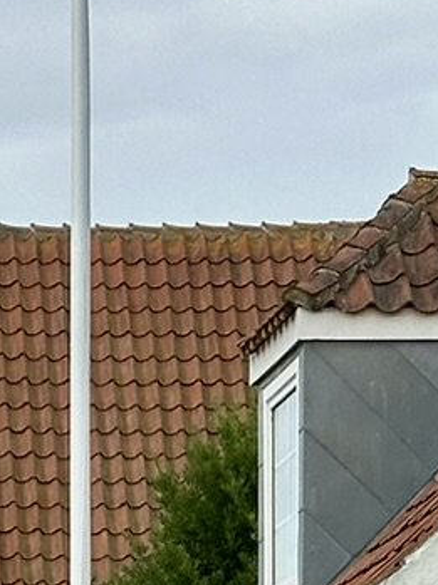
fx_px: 4766
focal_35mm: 282
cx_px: -269
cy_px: 967
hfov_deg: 5.2
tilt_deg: +2.3
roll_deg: +1.0
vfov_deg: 6.9
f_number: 1.78
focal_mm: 6.86
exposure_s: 1/1695
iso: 64
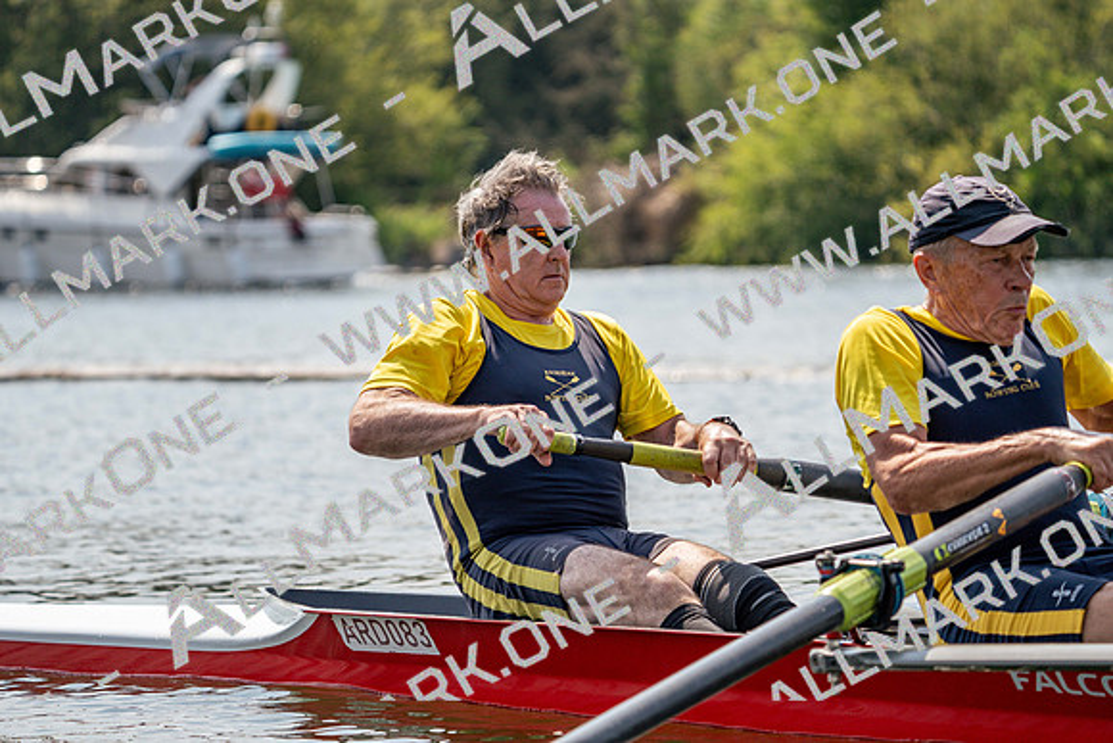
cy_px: 372
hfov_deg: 10.3
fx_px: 6184
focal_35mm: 200
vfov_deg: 6.9
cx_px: 556
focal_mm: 200
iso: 200
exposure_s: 1/1600
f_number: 5.6
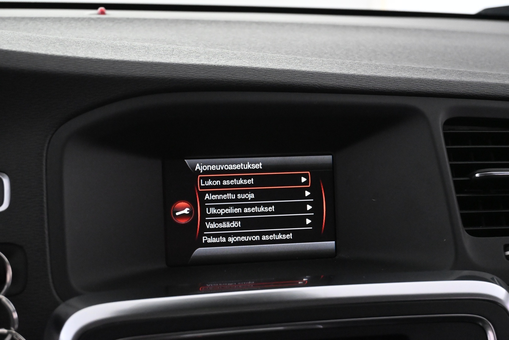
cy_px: 170
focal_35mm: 68
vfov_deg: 20.2
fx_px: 954
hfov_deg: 29.9
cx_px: 254
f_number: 6
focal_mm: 45
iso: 6400
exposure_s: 1/60
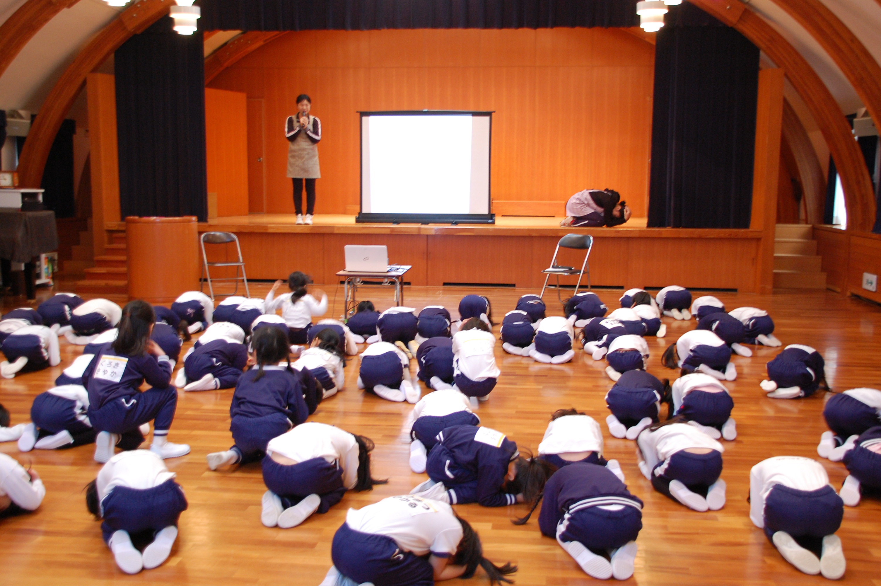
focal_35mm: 38
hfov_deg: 51.3
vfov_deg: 35.4
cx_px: 440
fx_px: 917
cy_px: 293
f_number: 4
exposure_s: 1/15
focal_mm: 25
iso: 800
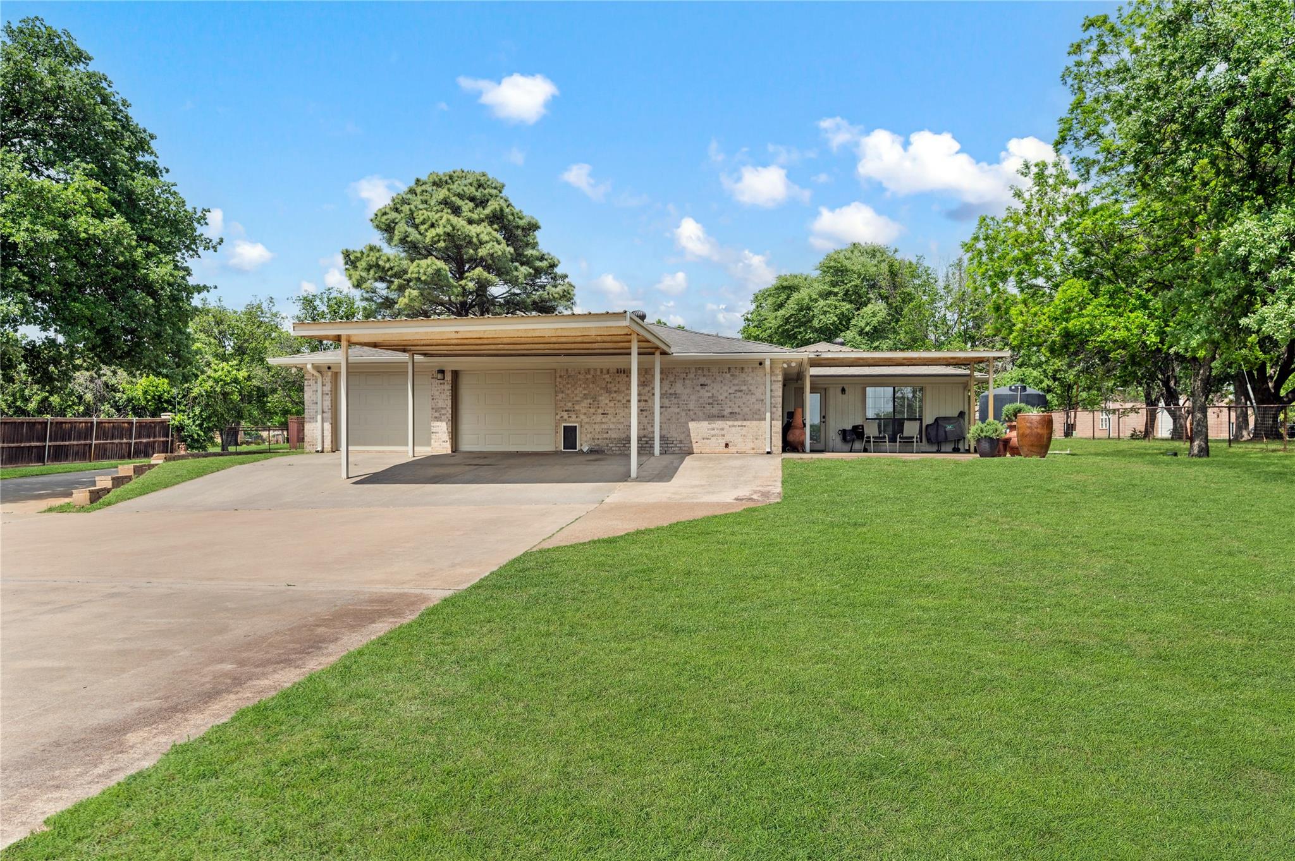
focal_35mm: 22
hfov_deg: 77.4
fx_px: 809
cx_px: 648
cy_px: 430
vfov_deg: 56.1
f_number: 8
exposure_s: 1/200
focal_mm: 22.5
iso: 100
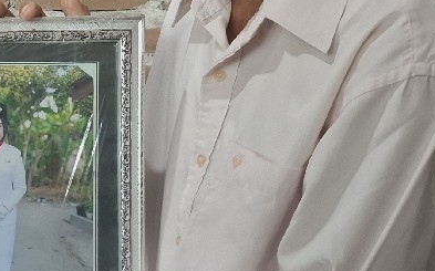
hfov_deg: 23.2
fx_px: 912
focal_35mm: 77
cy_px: 128
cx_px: -158
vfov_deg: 16.9
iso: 400
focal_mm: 5.54
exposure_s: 1/25
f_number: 1.8
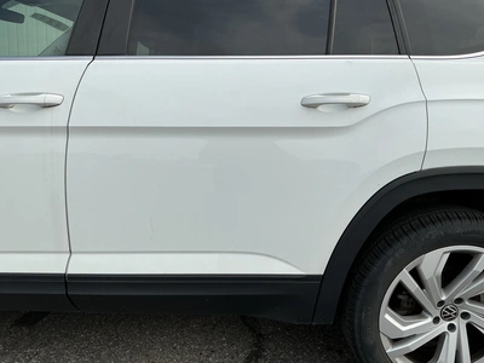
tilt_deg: -10.2
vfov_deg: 49.7
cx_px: 242
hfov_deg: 63.4
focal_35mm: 28
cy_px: 182
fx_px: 391
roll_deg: -2.8
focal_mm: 3
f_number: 1.8
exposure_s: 1/1451
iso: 25
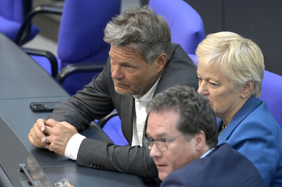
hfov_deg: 4.1
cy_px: 94
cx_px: 141
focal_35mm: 500
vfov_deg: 2.7
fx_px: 3914
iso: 8000
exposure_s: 1/320
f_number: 5.6
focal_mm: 500
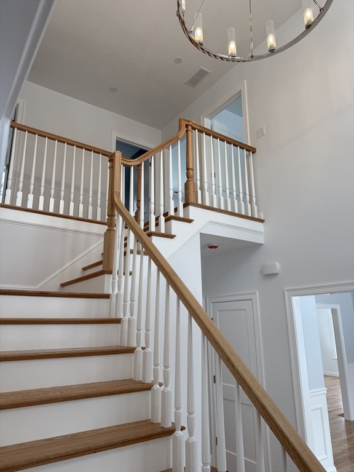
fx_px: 327
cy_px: 236
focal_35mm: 24
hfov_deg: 56.8
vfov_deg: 71.6
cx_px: 177
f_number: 1.78
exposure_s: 1/358
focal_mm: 6.76
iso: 100
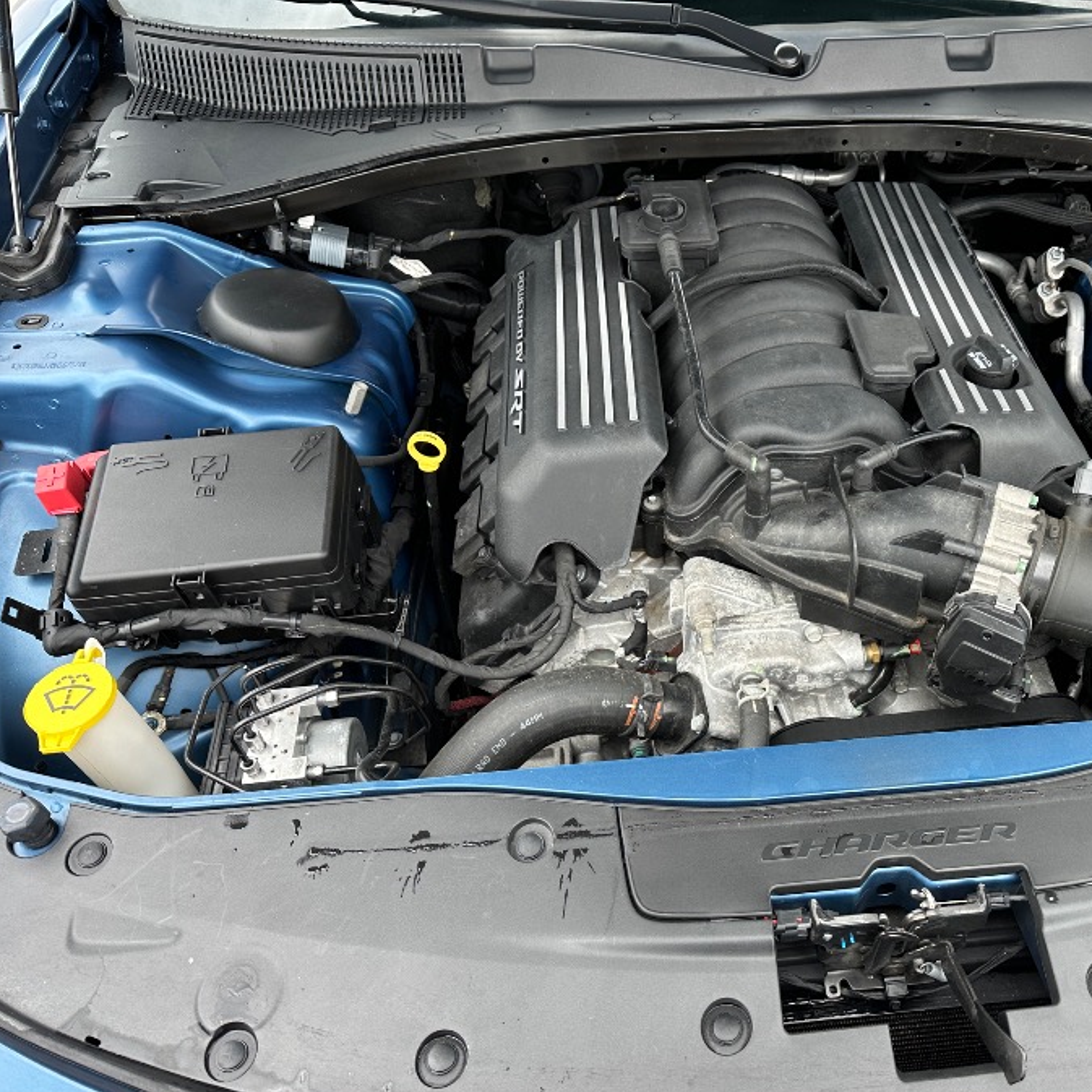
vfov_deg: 55.6
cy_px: 558
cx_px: 745
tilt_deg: -45.9
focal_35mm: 29
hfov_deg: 54.3
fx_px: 1035
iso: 80
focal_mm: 6.86
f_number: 1.78
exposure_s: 1/287
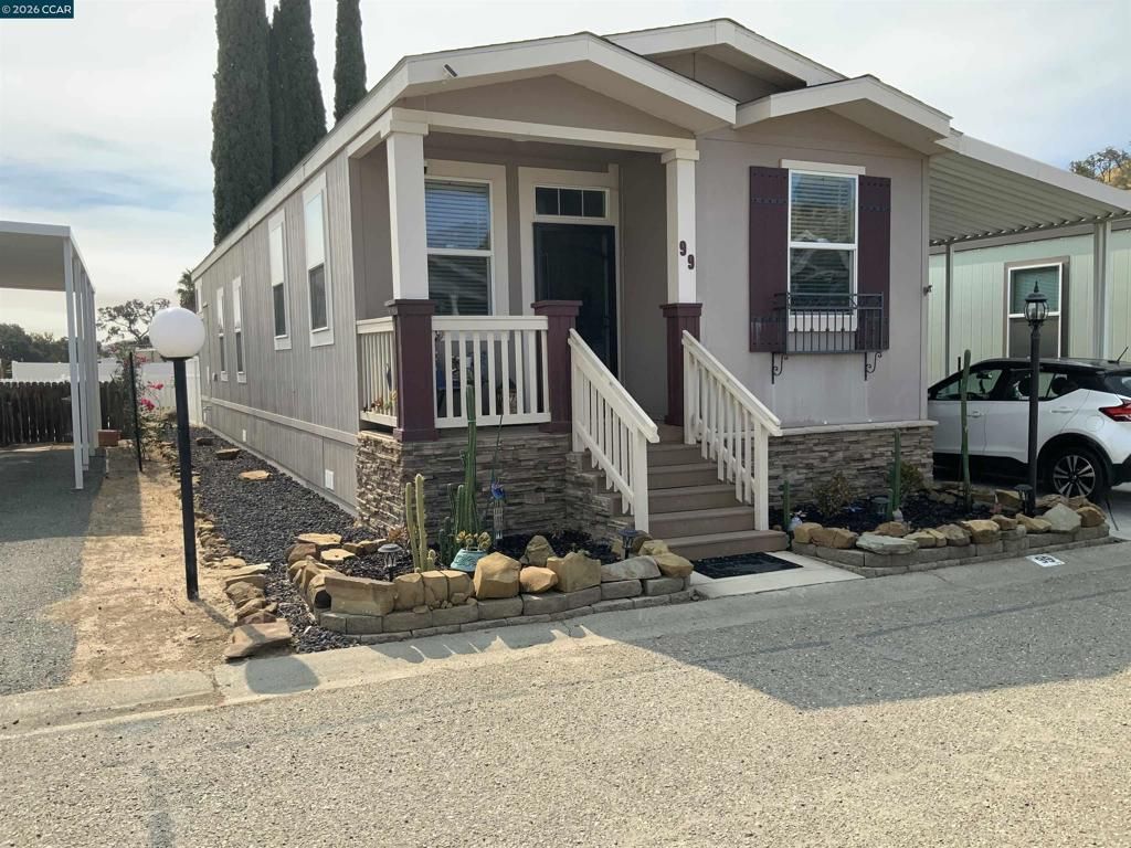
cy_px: 424
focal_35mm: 29
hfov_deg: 61.7
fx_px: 948
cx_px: 566
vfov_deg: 48.2
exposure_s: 1/1221
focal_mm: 3
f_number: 1.8
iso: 16
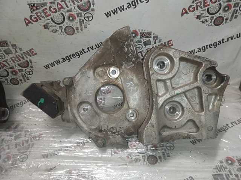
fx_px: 195
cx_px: 120
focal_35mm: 28
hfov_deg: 63.5
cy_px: 90
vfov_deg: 49.7
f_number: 2.2
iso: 375
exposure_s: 1/25
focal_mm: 3.43
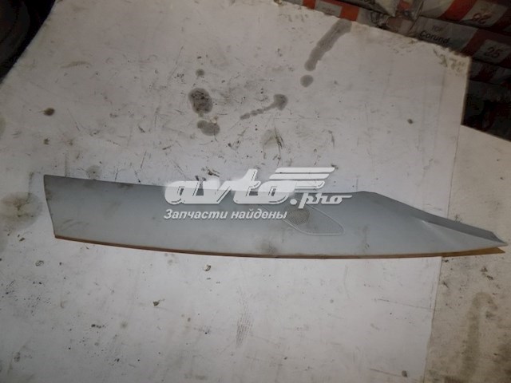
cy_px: 192
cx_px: 256
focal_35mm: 23
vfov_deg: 58.9
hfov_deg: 73.9
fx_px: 340
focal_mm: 4
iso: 200
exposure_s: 1/30
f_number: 3.1
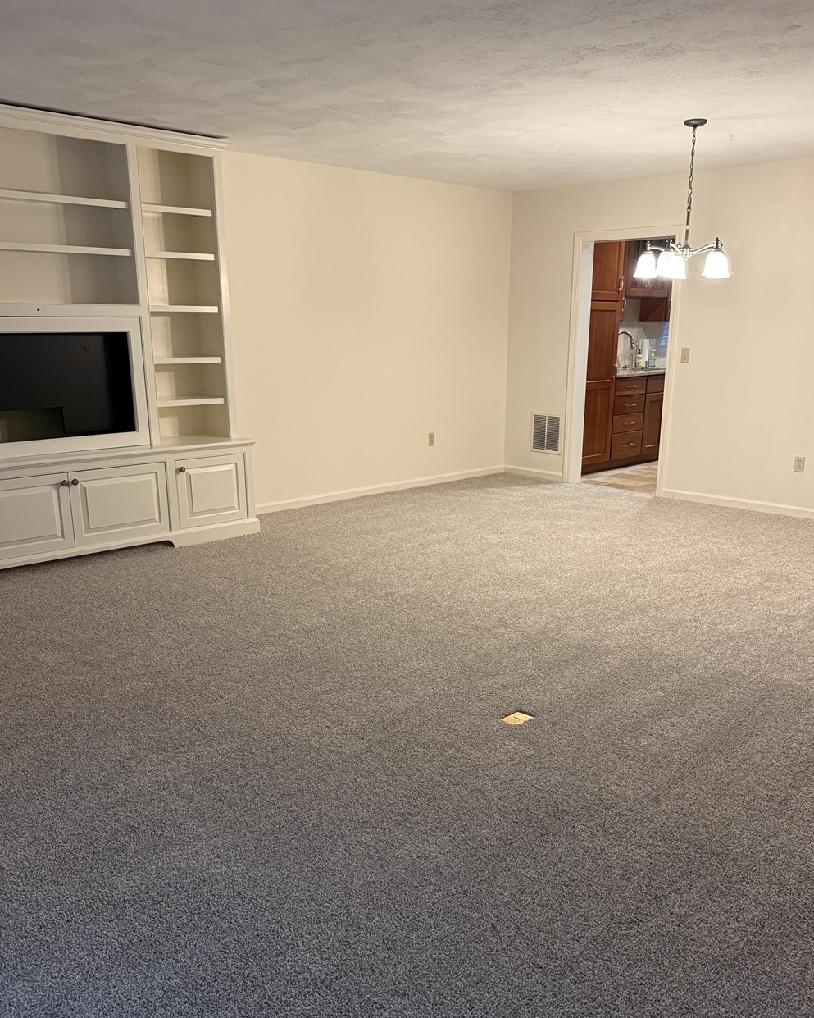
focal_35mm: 29
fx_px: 873
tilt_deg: -15.4
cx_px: 443
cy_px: 566
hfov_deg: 49.9
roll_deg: -0.3
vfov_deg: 60.3
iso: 250
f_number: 1.78
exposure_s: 1/60
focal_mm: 6.76
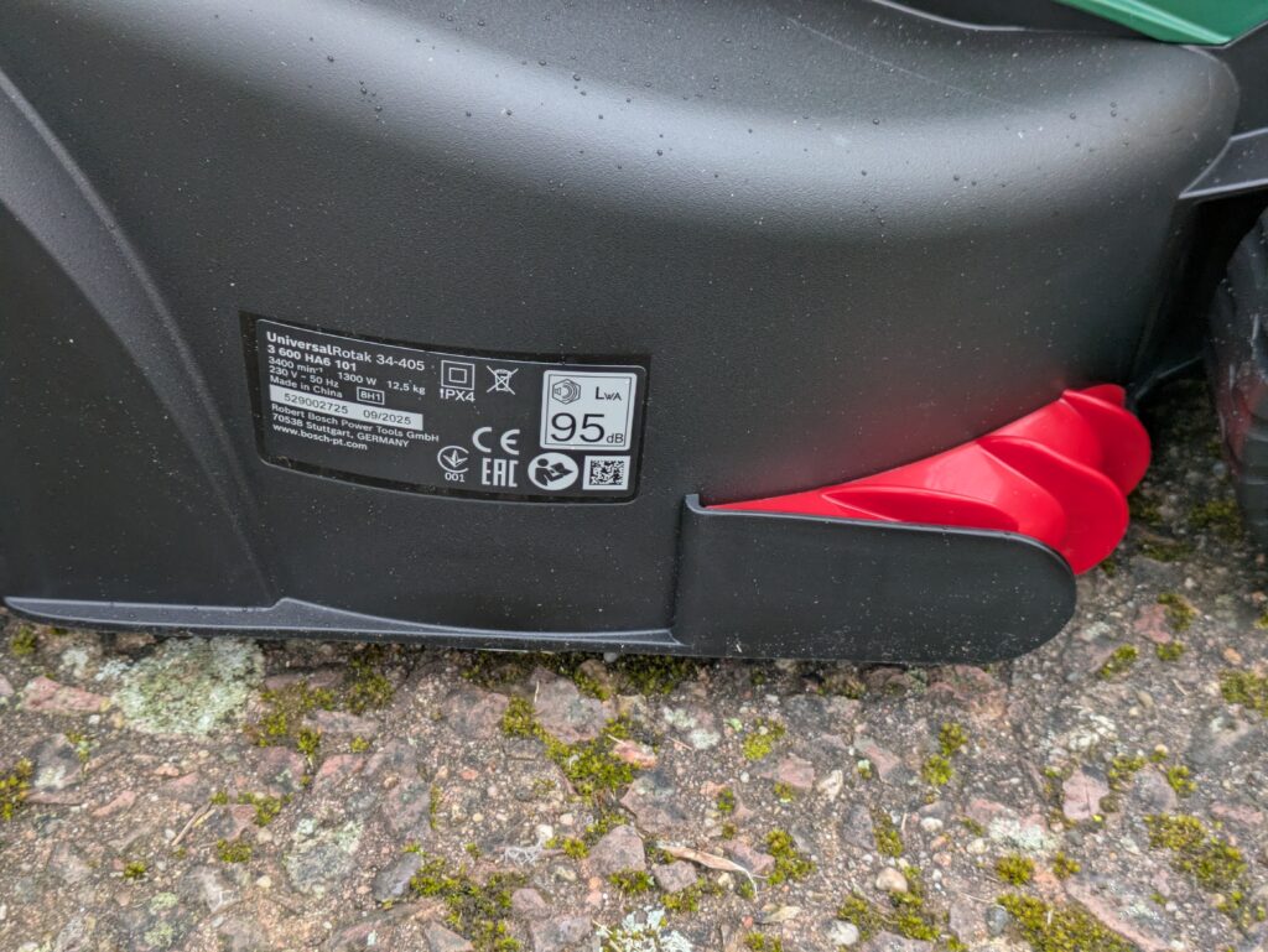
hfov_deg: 37.5
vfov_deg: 28.6
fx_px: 1869
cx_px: 634
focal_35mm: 51
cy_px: 476
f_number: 1.89
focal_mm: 5.43
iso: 159
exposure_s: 1/100
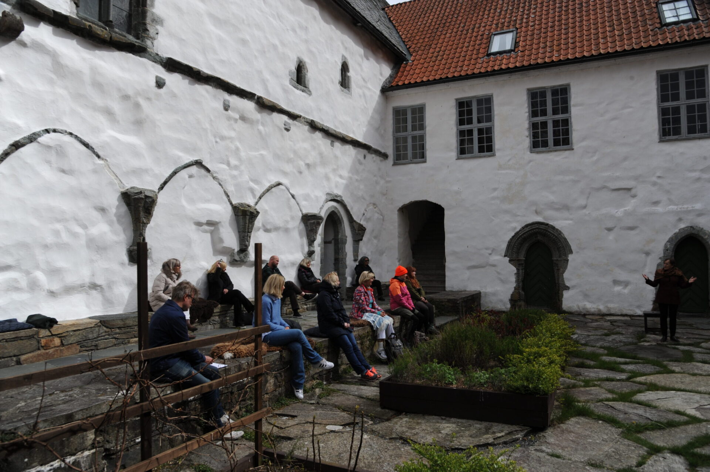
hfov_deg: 73.8
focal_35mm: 24
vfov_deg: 53.1
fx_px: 473
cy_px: 236
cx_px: 355
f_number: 8
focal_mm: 24
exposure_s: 1/640
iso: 200
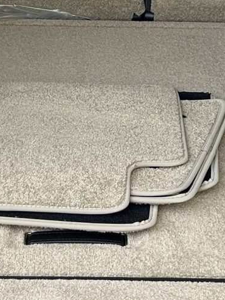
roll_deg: -0.9
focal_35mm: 135
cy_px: 46
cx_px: 91
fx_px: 1169
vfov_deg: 14.5
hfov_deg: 11.0
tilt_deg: -14.2
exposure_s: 1/205
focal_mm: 5.7
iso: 40
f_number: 1.5
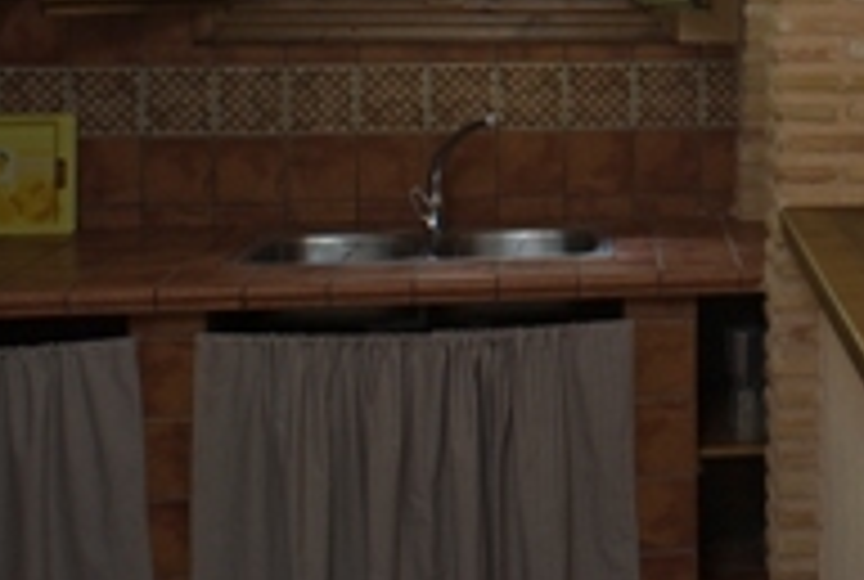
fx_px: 1684
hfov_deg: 26.5
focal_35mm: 70
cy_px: -85
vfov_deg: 18.7
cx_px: 954
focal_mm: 20
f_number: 11
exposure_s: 1/2.5
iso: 200
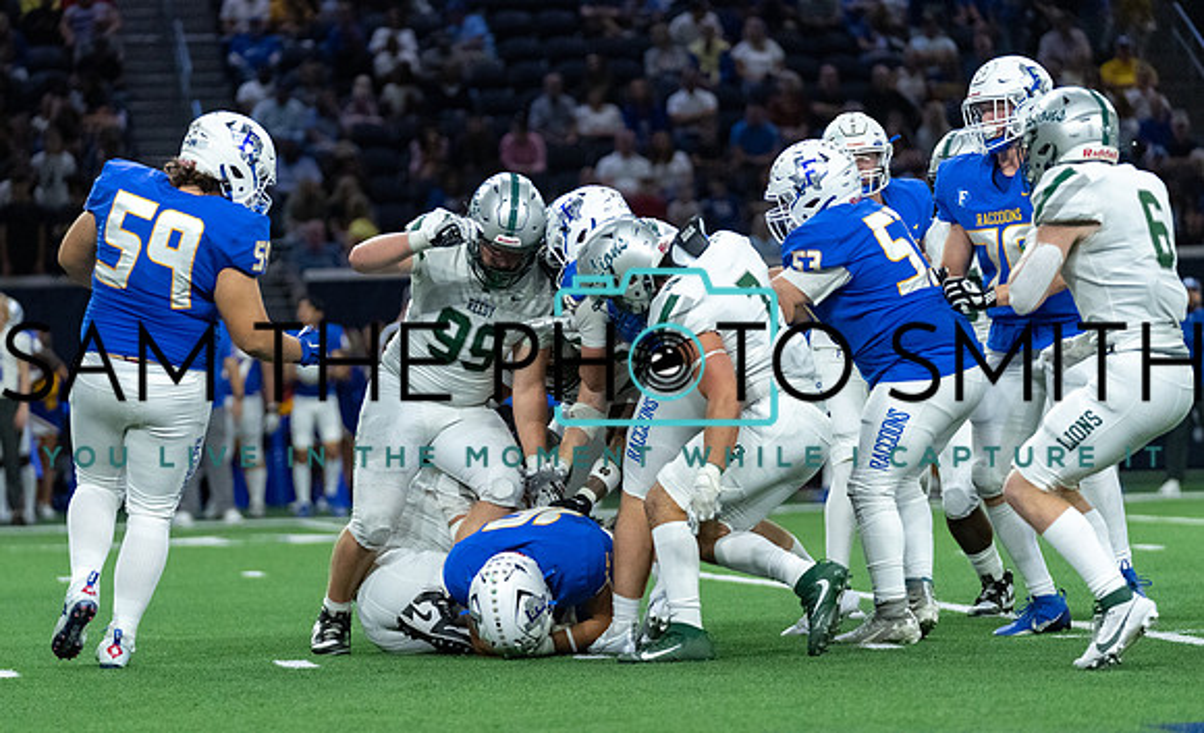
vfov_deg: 6.3
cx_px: 523
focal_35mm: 204
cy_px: 454
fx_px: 6638
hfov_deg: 10.4
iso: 4000
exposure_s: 1/1250
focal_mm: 154
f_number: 2.8
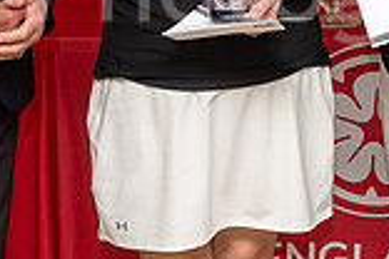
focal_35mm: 141
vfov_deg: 9.4
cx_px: 359
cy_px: -136
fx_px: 1523
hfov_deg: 14.4
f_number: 5
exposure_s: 1/40
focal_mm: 38
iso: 320
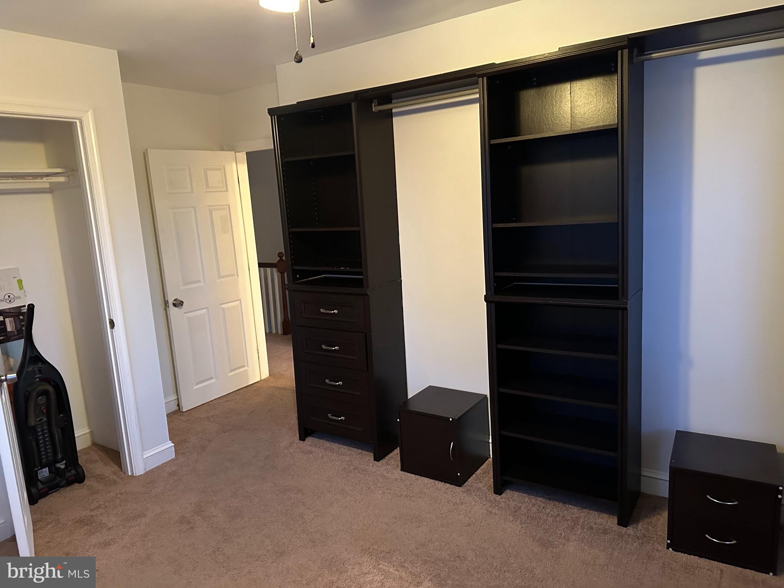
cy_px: 294
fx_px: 544
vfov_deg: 56.8
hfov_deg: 71.6
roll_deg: +3.6
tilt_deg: -9.1
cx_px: 392
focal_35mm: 24
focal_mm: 6.86
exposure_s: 1/30
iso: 800
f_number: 1.78
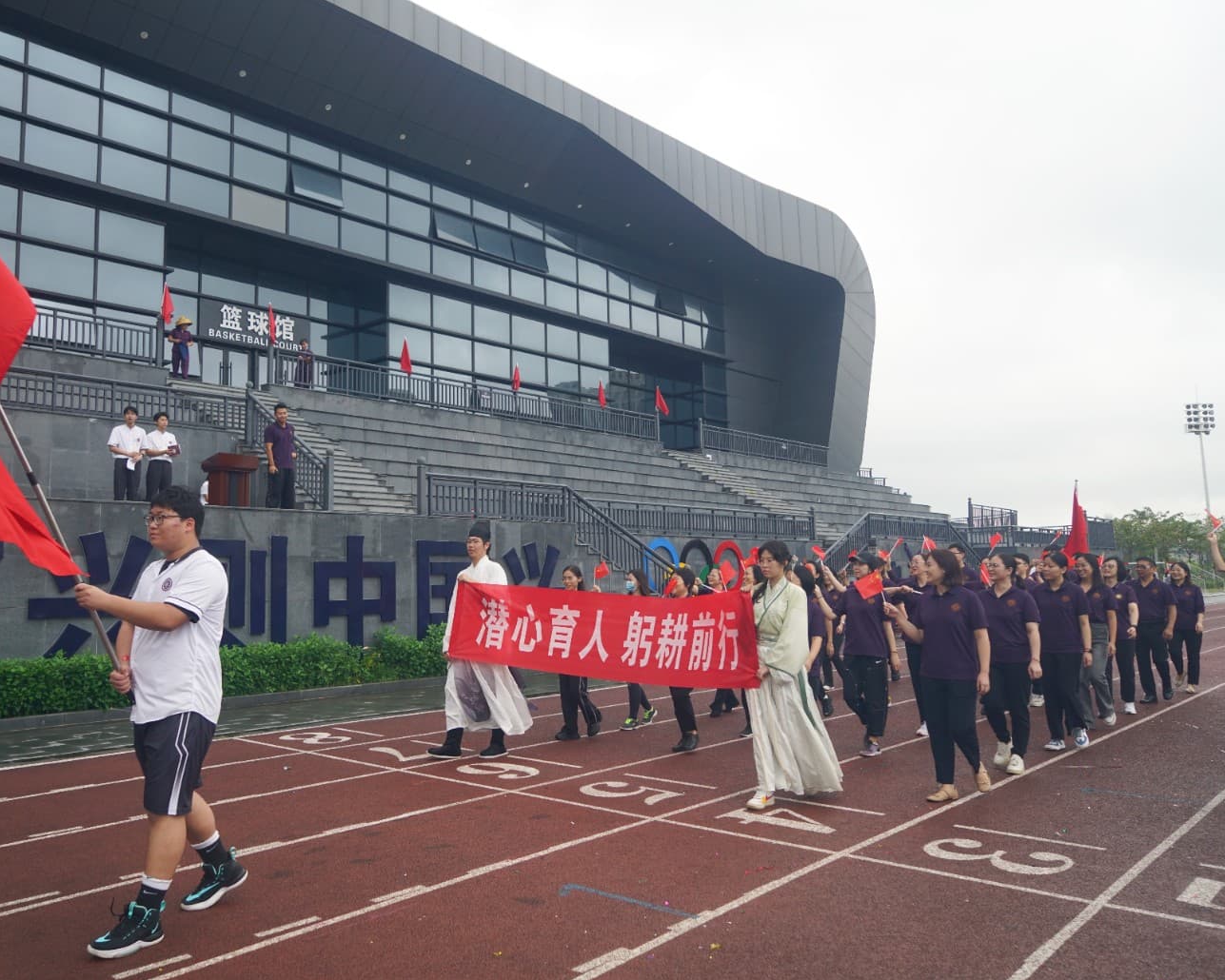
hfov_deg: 62.0
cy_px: 476
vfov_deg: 51.5
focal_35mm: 28
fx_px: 1015
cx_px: 532
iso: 400
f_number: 4
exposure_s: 1/250
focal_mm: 24
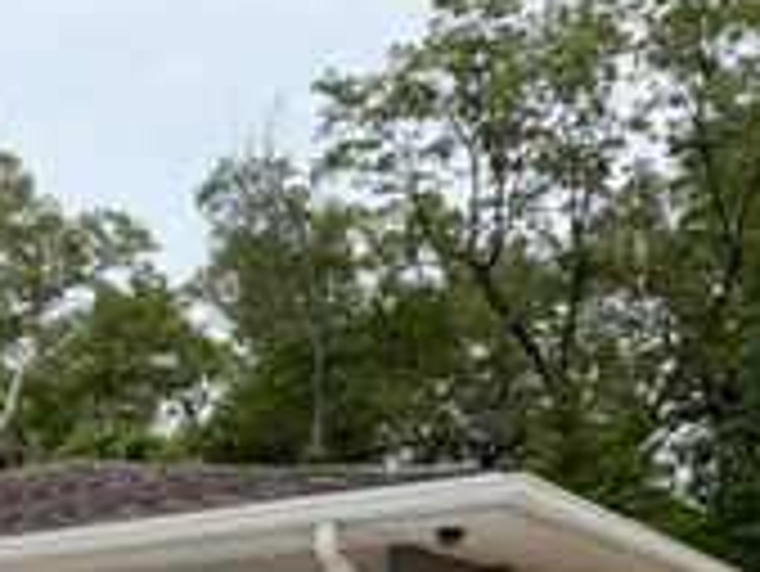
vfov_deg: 18.7
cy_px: 822
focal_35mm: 71
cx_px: -220
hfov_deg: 24.1
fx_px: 1560
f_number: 1.78
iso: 80
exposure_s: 1/4405
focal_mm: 6.76
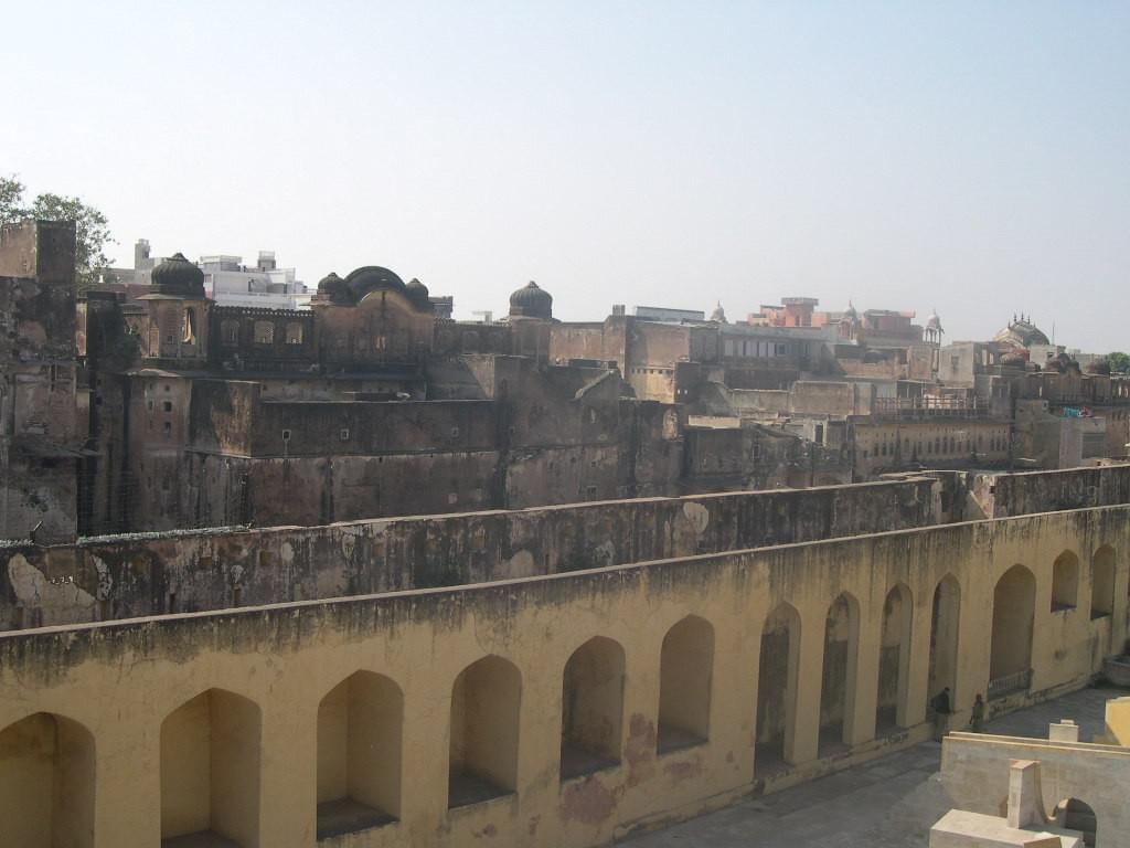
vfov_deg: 34.3
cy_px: 424
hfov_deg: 44.8
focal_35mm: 42
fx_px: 1371
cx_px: 565
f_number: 8
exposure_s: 1/169
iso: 100
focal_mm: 9
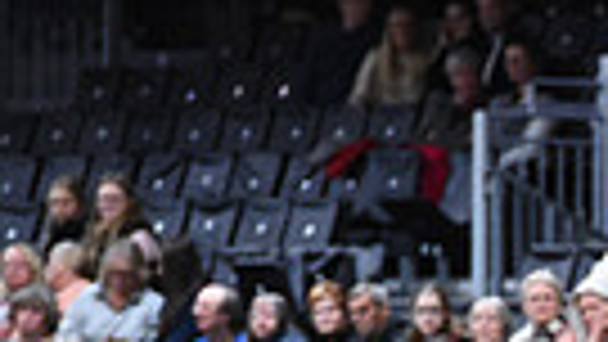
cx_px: 1198
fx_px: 14529
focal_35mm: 901
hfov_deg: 2.4
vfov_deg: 1.3
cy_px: 572
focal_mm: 200
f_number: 4.5
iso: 5000
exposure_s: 1/640
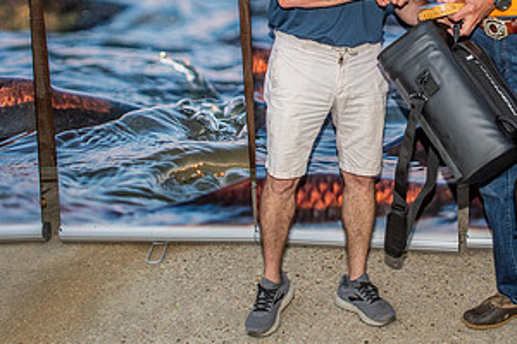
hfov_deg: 34.7
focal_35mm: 56
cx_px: 405
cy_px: 55
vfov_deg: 23.7
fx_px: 804
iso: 160
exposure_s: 1/200
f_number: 6.3
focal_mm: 29
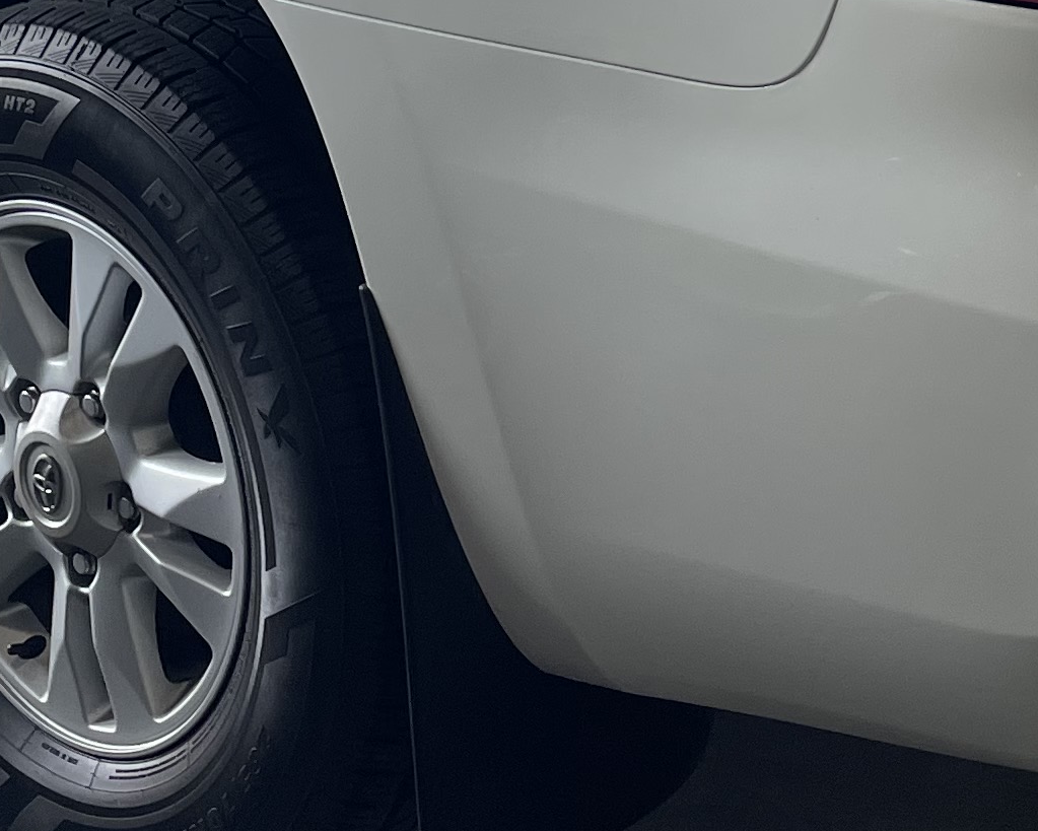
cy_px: -290
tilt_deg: -11.2
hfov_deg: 19.1
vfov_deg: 14.7
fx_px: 3073
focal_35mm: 100
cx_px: 674
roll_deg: -3.6
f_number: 1.6
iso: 32
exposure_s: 1/207
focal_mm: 4.2
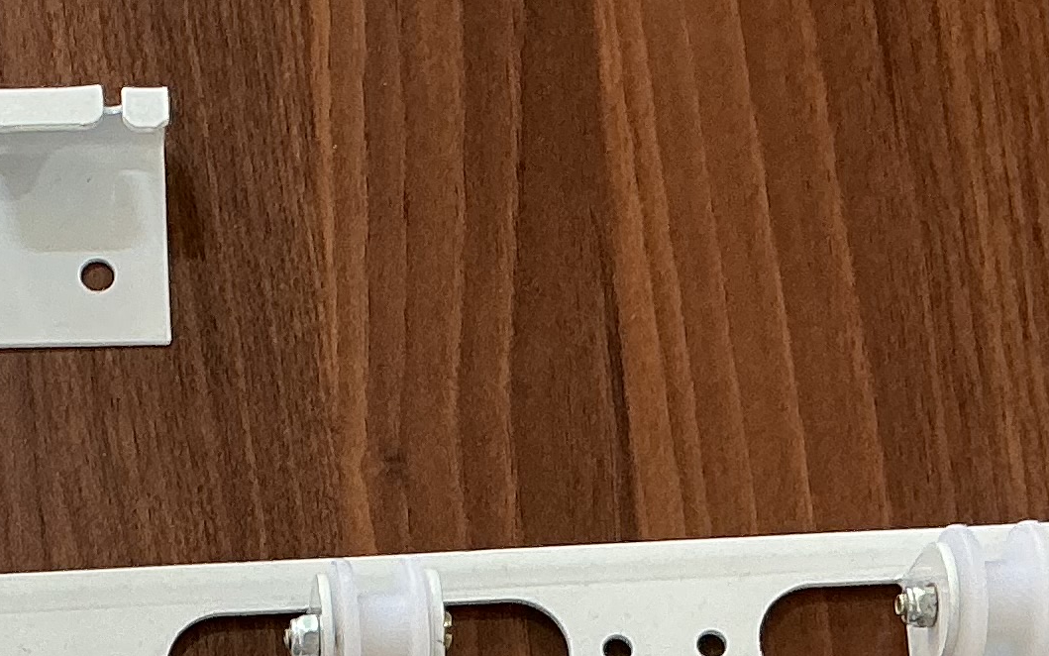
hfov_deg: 17.4
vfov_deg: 10.7
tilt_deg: -79.5
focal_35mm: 117
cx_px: 20
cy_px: 1048
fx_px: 3345
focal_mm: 3
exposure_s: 1/50
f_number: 1.8
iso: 50
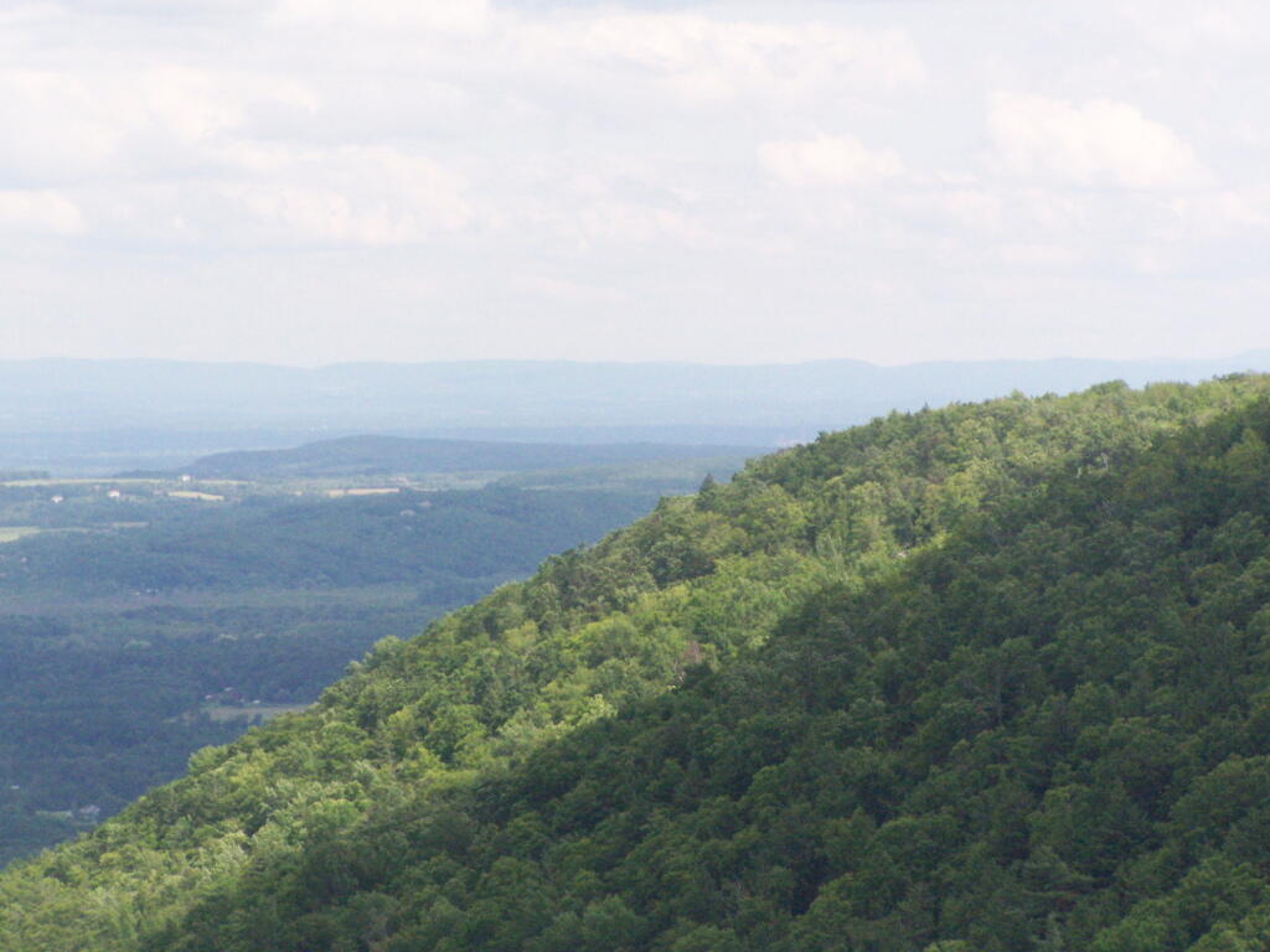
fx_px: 7668
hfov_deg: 9.5
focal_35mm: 209
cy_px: 476
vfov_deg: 7.1
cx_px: 635
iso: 400
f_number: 6.3
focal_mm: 34.6
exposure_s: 1/800
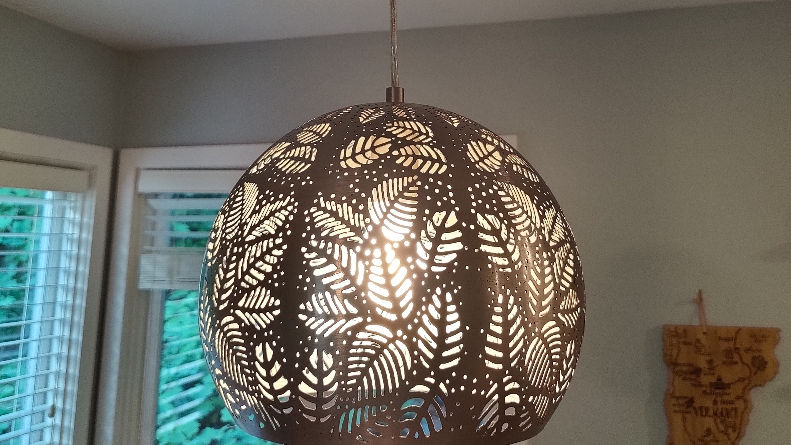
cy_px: 83
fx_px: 1070
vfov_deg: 23.1
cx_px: 397
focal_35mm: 51
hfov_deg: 40.6
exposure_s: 1/60
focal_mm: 6.06
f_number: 1.88
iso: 631
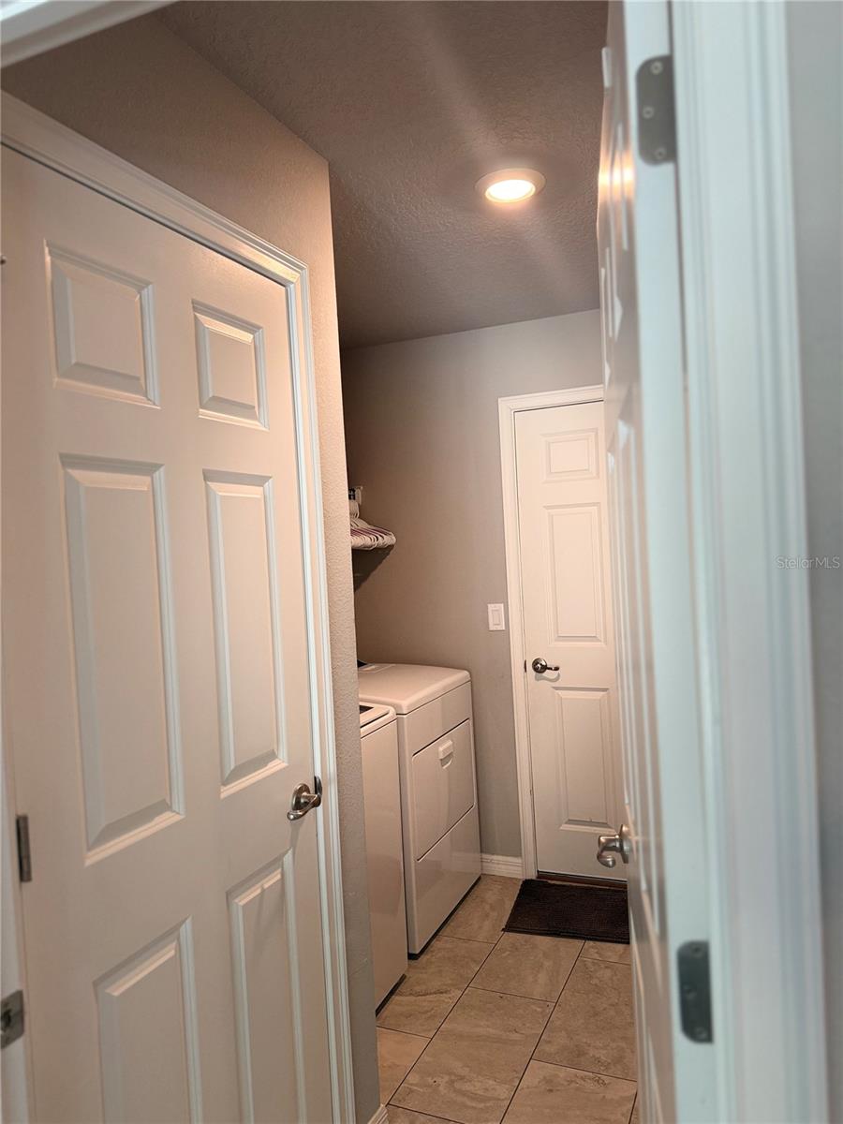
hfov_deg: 56.8
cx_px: 422
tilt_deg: -0.6
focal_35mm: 24
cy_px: 562
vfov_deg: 71.6
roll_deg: +3.1
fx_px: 779
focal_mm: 6.76
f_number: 1.78
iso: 250
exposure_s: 1/120
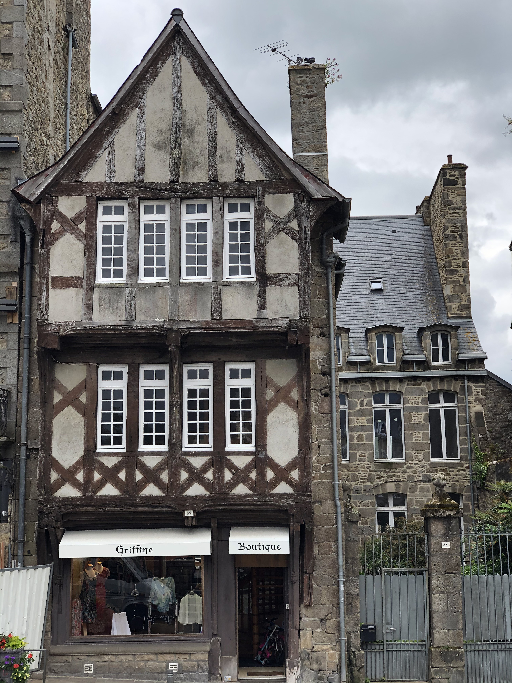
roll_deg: +1.8
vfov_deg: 36.8
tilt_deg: +9.9
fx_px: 1025
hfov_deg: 28.0
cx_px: 256
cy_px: 342
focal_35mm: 52
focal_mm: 6
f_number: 2.4
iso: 16
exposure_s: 1/442
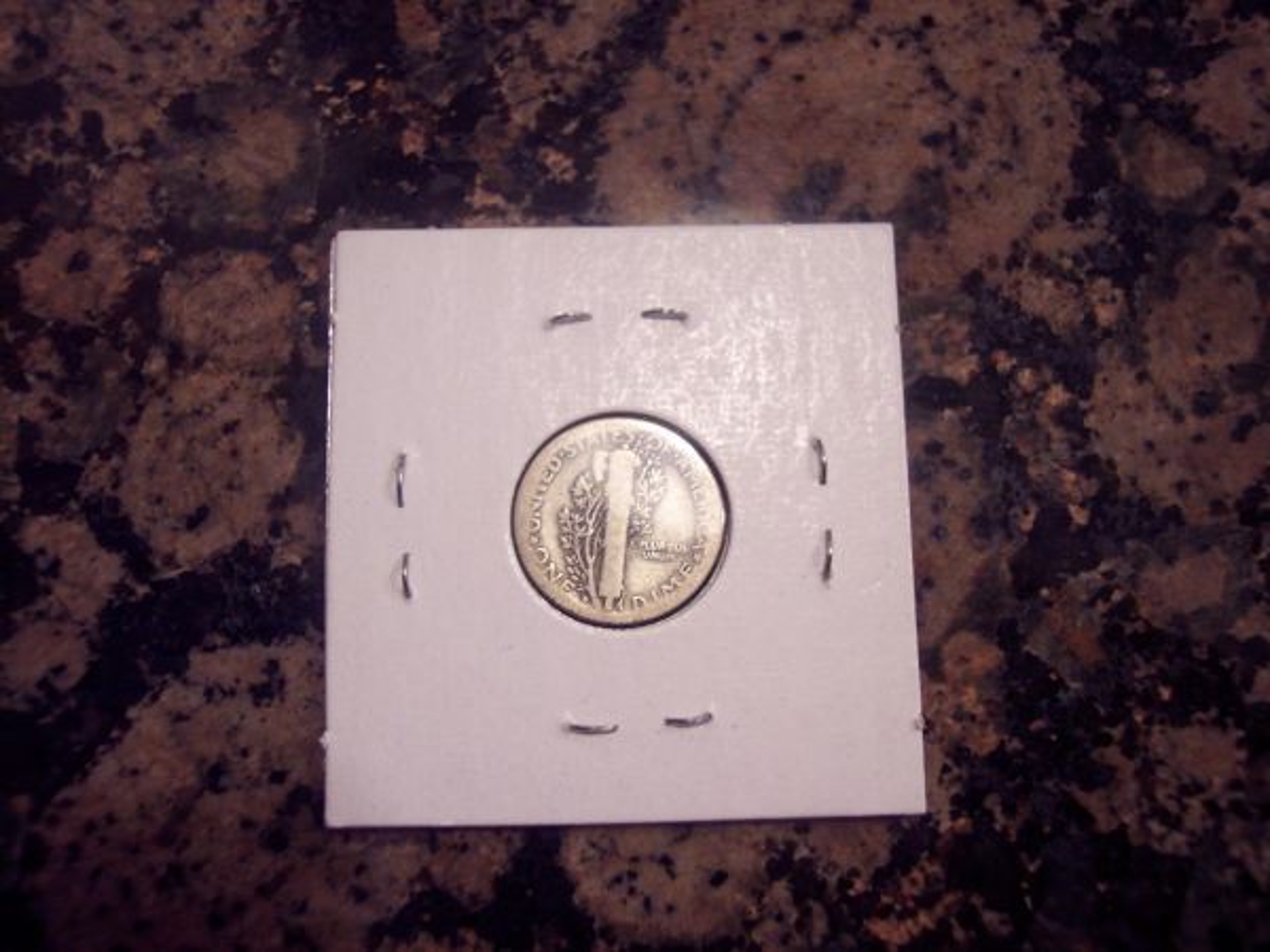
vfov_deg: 37.7
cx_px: 635
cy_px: 476
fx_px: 1394
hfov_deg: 49.0
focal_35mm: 38
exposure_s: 1/30
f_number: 2.8
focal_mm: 8
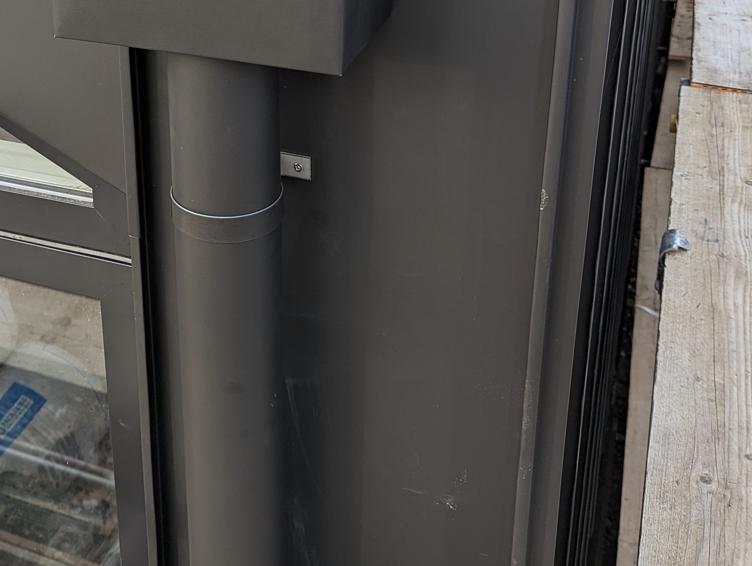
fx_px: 1023
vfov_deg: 29.5
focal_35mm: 47
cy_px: 39
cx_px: 212
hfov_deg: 39.5
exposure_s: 1/231
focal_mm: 6.81
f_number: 1.85
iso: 50
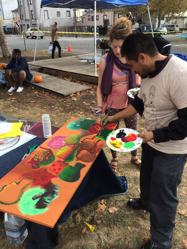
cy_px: 124
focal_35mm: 30
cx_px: 94
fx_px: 216
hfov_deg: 46.8
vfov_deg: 60.0
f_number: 2.2
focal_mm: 4.12
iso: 32
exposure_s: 1/427
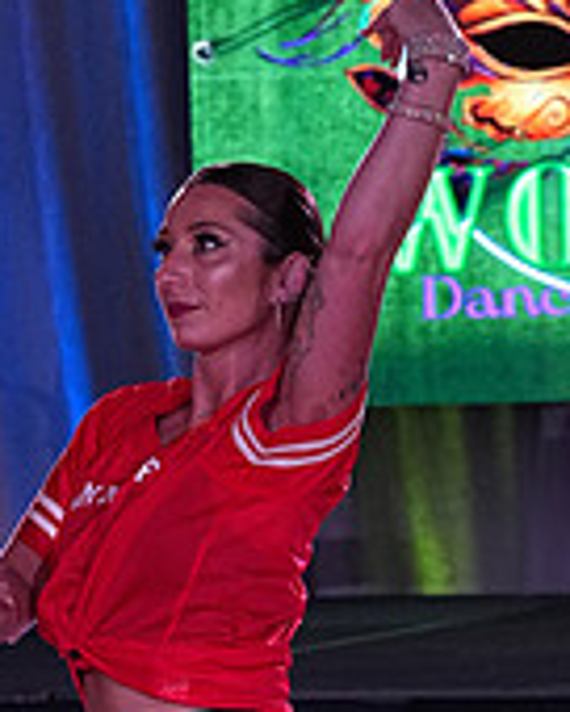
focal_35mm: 336
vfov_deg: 5.7
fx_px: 7085
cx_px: -40
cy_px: 993
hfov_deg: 4.6
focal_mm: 105
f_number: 7.1
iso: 2500
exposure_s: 1/320
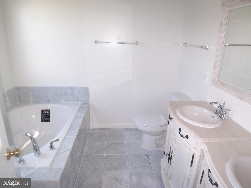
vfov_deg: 58.9
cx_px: 126
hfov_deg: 73.9
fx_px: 167
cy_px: 94
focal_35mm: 23
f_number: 2.8
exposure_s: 1/30
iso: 50
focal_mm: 3.8
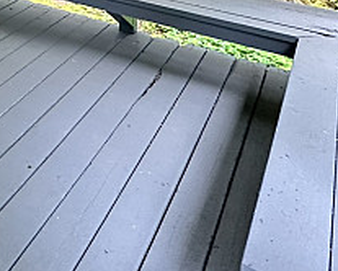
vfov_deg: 25.9
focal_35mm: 44
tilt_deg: -4.3
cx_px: -179
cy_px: -129
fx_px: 441
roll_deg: +0.3
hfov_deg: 27.5
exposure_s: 1/80
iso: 320
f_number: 2.2
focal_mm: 2.22
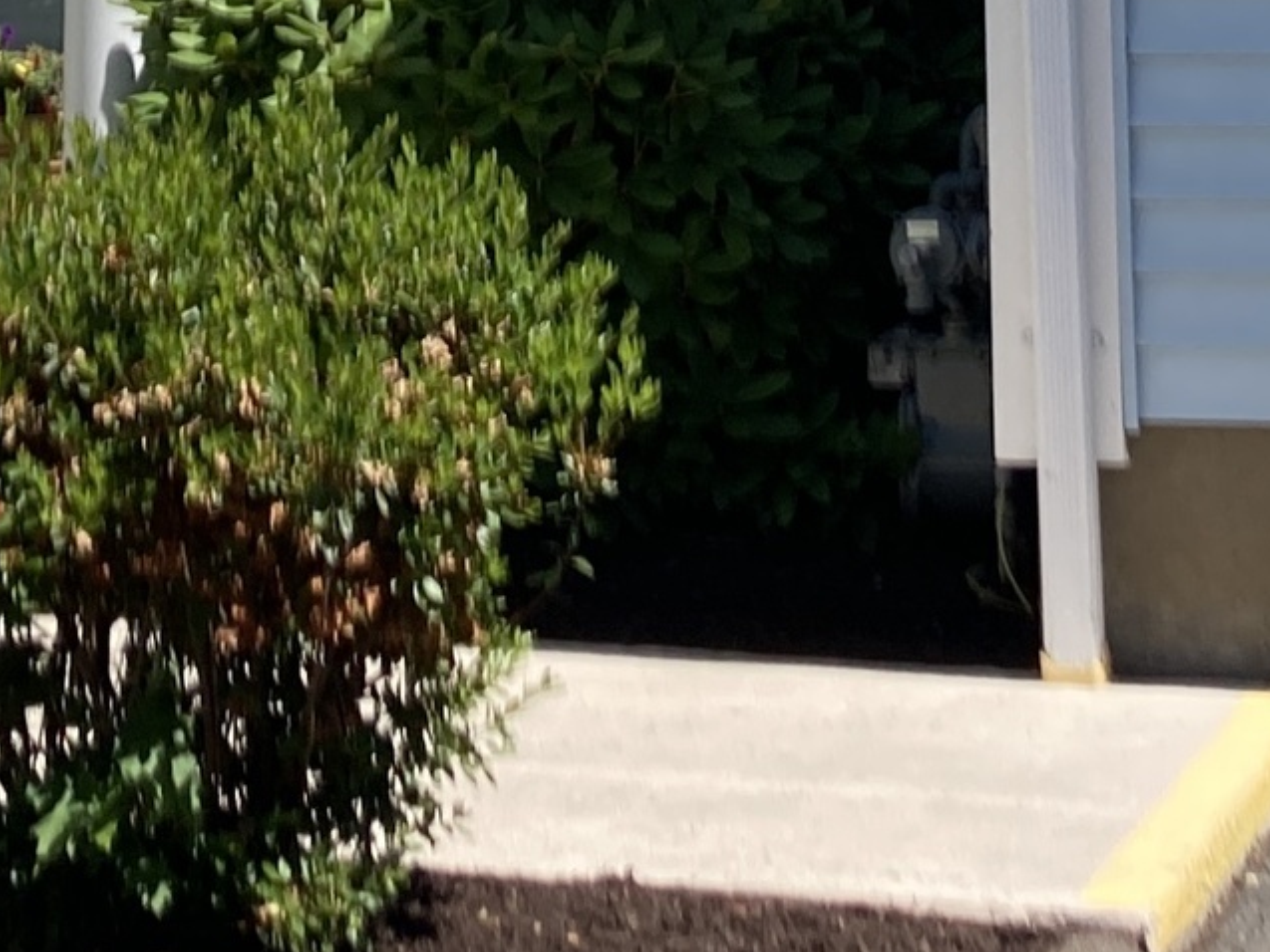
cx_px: 786
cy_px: -1161
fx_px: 4954
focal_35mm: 135
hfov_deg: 14.6
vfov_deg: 9.9
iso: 20
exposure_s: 1/1946
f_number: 1.8
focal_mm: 3.99
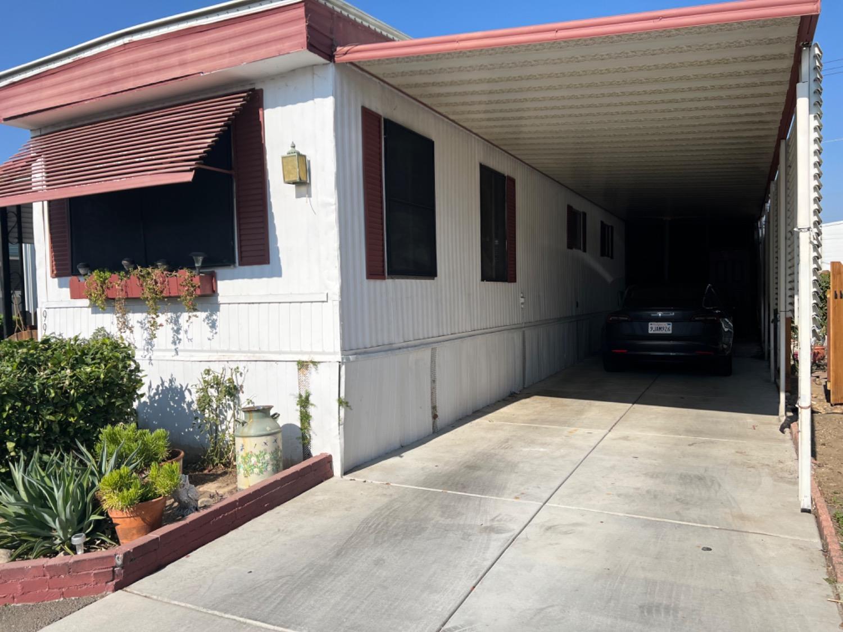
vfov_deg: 53.1
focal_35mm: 26
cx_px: 422
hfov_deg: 67.3
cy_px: 316
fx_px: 633
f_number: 1.5
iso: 50
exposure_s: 1/6211
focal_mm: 5.7
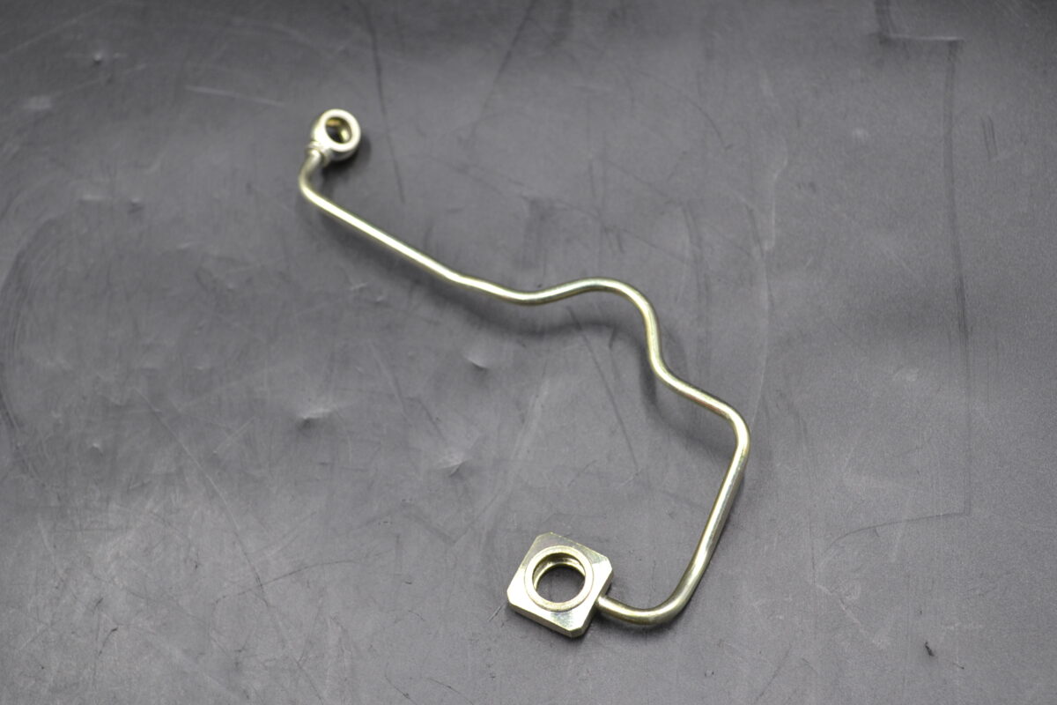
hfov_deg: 33.4
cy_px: 352
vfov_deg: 22.6
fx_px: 1762
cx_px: 528
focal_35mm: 60
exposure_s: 1/40
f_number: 5.3
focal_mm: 40
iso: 400
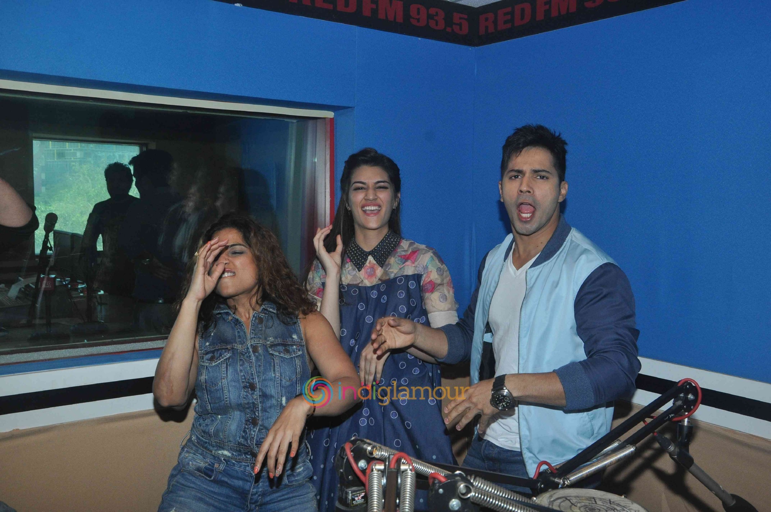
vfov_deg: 36.8
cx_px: 386
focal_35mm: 36
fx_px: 770
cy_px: 256
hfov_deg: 53.2
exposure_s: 1/200
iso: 800
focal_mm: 24
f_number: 10
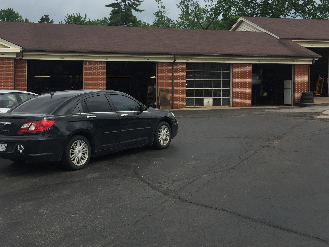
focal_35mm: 46
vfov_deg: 31.5
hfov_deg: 41.2
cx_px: 149
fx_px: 437
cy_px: 104
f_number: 2.2
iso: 32
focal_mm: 4.15
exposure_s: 1/2083
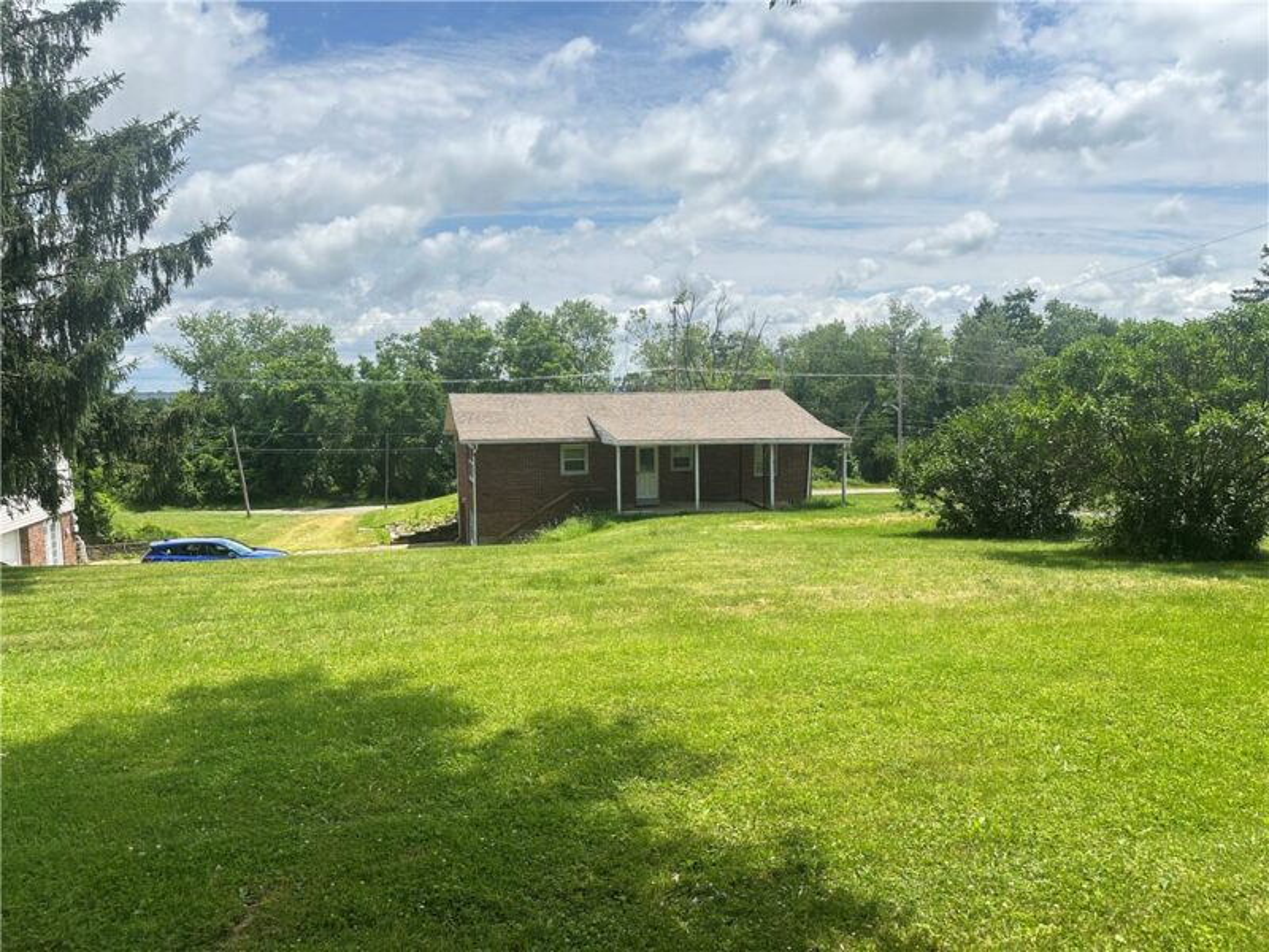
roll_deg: +0.0
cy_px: 476
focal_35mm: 24
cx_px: 634
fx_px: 880
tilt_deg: -5.0
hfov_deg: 71.6
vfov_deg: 56.8
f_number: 1.78
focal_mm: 6.86
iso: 80
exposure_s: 1/3356
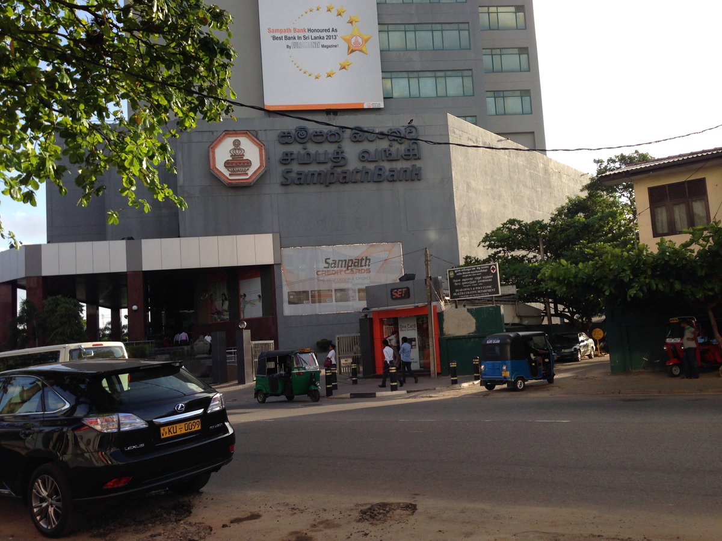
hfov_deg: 55.4
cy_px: 270
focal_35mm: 33
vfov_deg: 42.9
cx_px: 361
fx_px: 688
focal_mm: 4.12
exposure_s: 1/623
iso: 50
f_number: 2.4
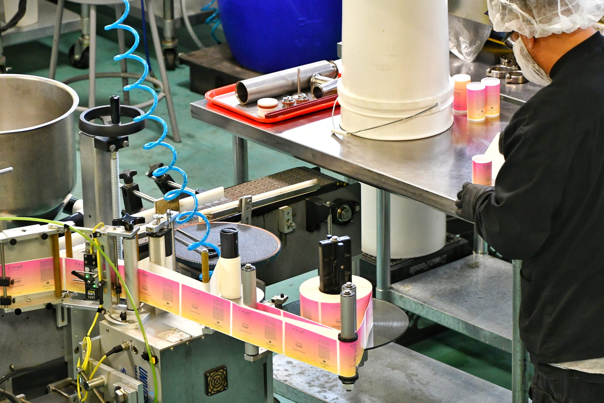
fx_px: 2684
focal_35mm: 160
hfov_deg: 12.8
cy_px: 202
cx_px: 302
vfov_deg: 8.6
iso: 1800
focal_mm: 80
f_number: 5.3
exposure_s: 1/125
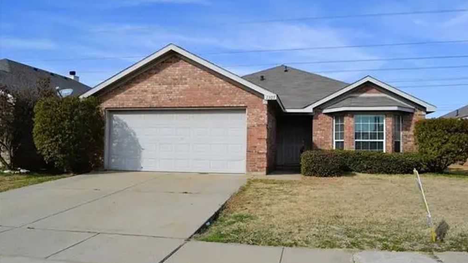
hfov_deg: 66.0
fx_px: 360
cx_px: 239
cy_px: 130
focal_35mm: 29
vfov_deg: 40.2
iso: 100
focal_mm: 18
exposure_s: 1/250
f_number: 8
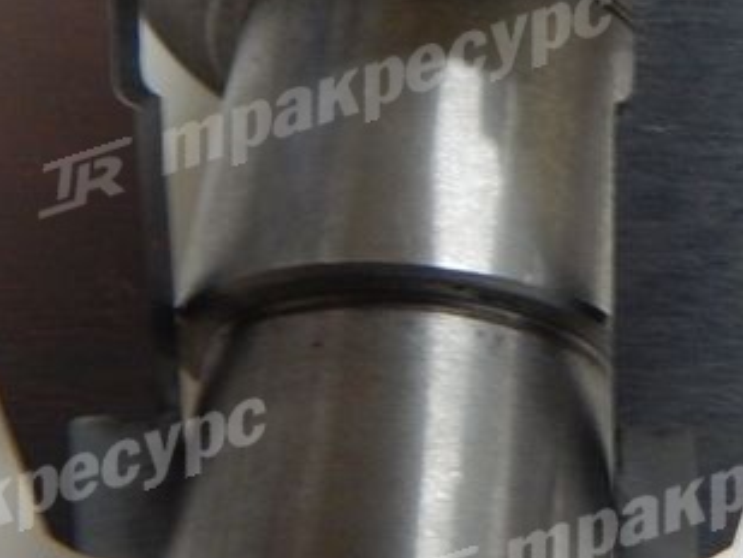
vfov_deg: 24.6
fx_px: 1224
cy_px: 10
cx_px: 594
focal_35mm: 57
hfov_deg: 32.8
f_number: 3
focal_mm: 4
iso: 400
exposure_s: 1/30
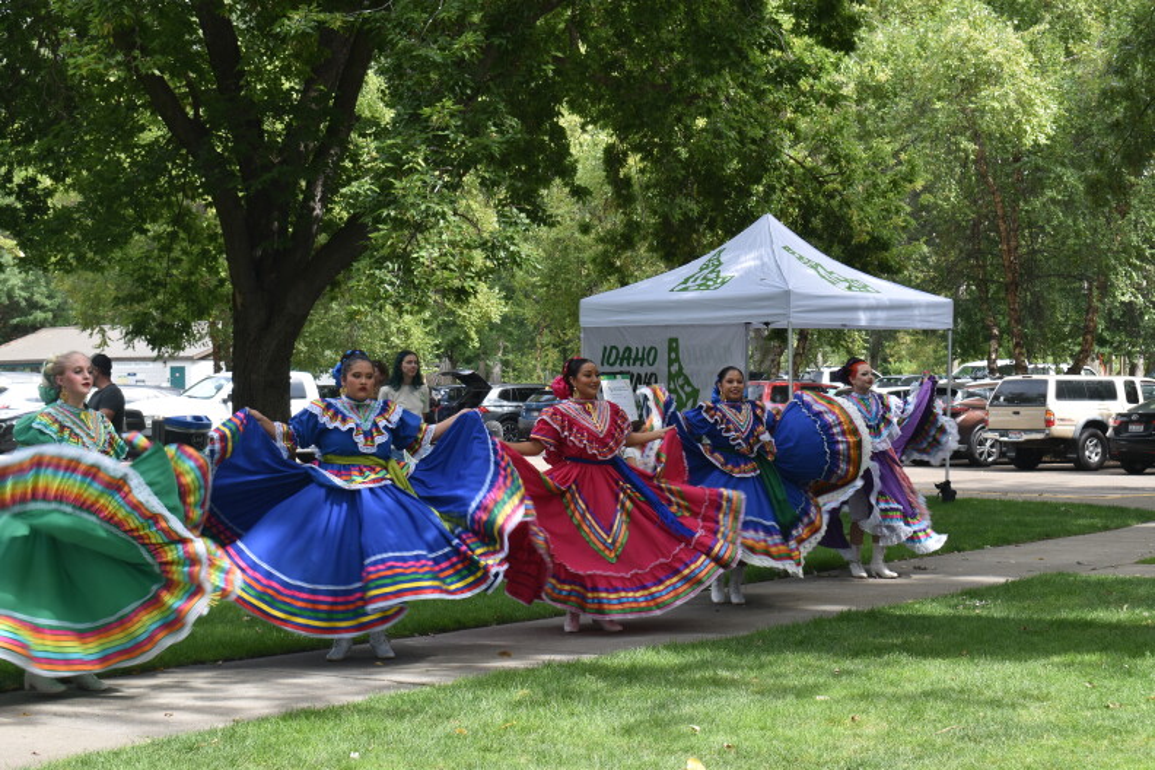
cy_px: 385
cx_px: 578
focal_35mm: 60
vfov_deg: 22.6
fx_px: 1925
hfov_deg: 33.4
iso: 100
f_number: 8
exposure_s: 1/60
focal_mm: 40
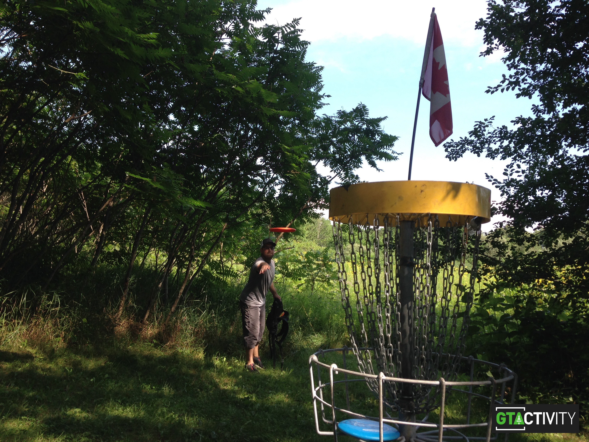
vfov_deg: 42.9
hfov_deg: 55.4
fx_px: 562
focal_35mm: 33
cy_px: 221
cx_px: 294
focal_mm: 4.12
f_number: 2.4
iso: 50
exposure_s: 1/463
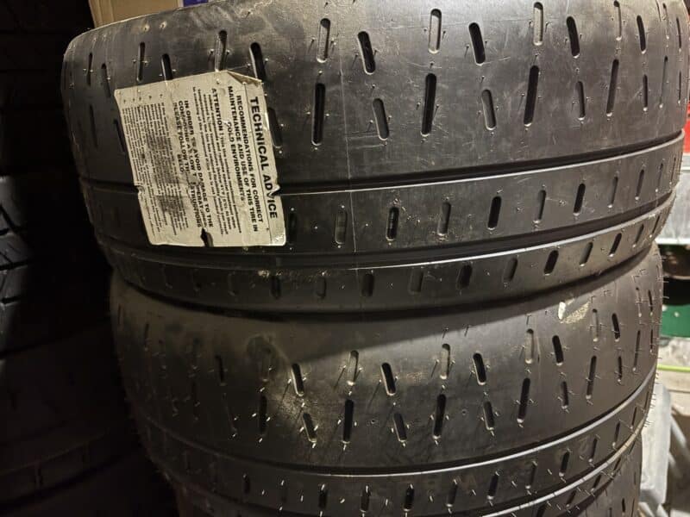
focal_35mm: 26
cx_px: 345
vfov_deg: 53.1
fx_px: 518
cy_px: 258
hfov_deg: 67.3
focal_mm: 5.96
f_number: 1.6
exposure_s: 1/9
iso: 1600
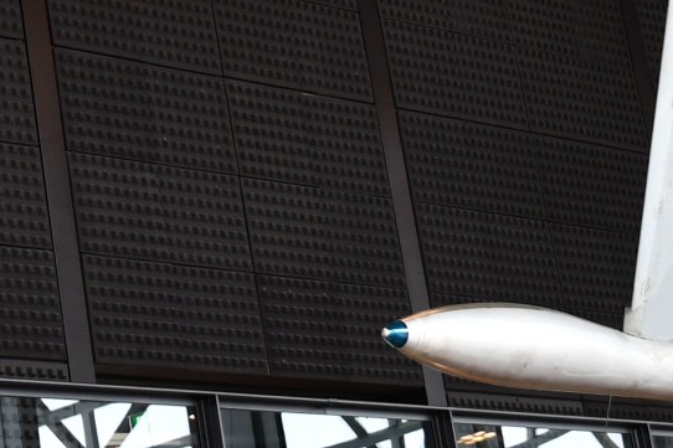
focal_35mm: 186
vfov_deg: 7.1
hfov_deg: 11.1
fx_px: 3476
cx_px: 394
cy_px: -442
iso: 640
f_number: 3.5
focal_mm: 28
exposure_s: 1/50
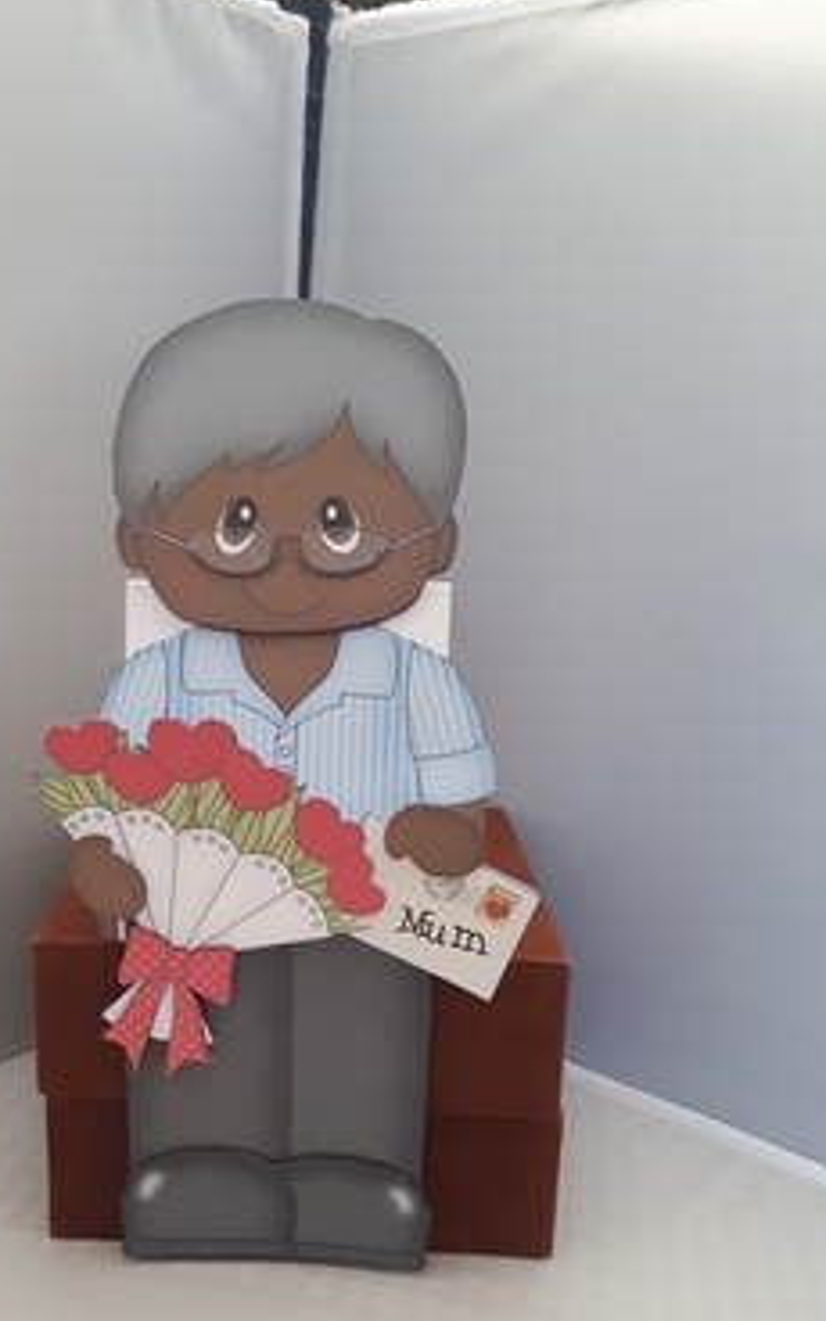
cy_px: 786
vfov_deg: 55.0
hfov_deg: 35.9
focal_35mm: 35
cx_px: 271
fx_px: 1261
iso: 200
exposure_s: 1/30
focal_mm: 3.6
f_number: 1.9
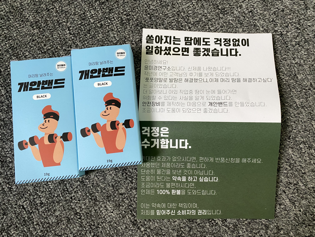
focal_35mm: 26
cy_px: 118
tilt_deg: -84.7
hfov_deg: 67.3
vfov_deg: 53.1
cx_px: 158
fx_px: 237
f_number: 1.8
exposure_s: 1/60
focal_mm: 4.25
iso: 250
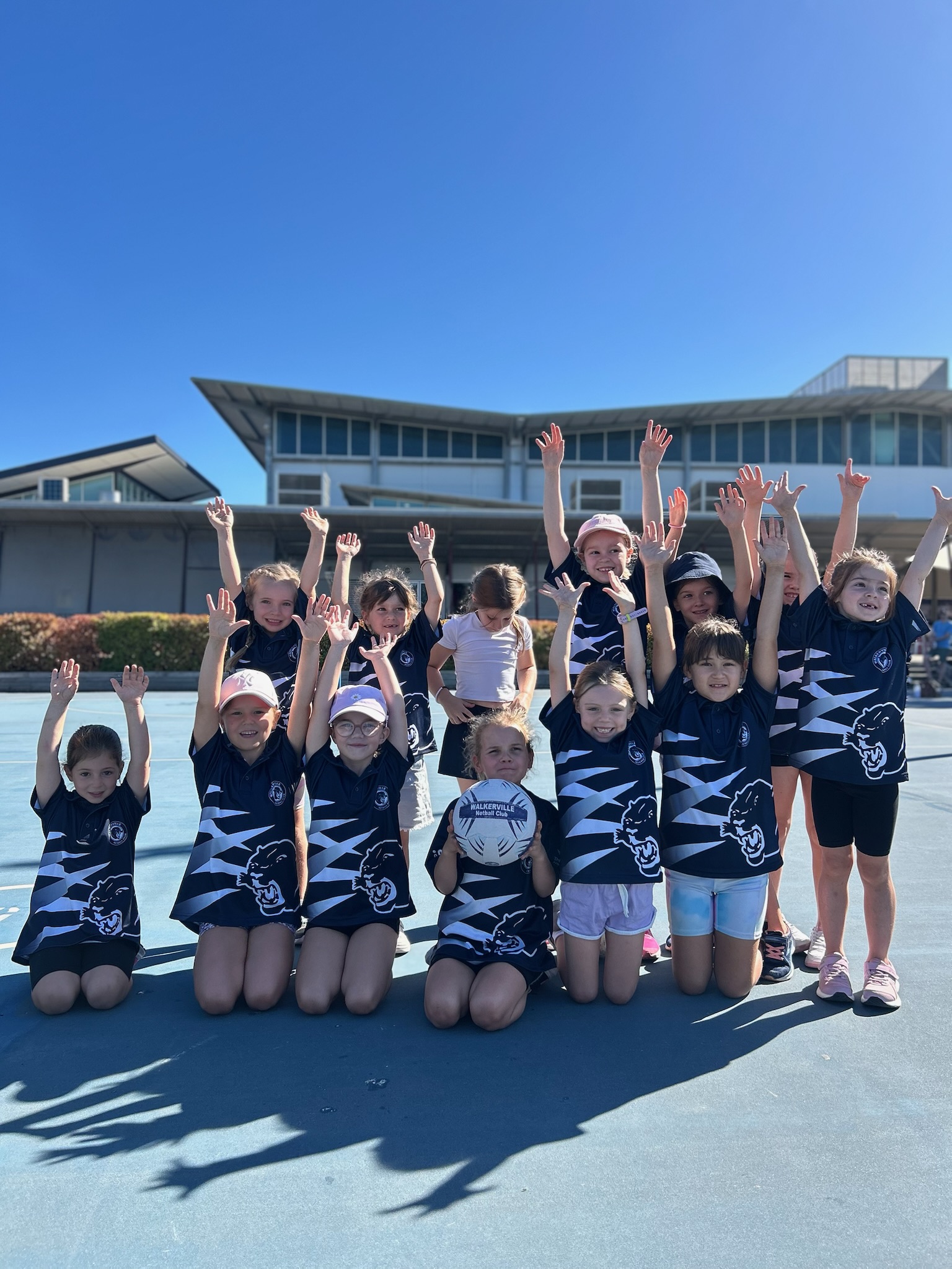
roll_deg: +0.2
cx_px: 476
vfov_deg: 67.3
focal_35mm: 26
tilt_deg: +0.4
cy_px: 634
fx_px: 953
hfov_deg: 53.1
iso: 50
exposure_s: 1/2008
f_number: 1.5
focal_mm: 5.7
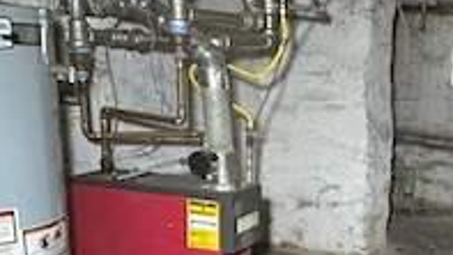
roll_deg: -6.1
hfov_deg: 30.4
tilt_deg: -15.9
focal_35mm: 62
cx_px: 492
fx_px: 745
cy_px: 257
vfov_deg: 18.9
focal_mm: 2.22
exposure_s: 1/60
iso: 500
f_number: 2.2
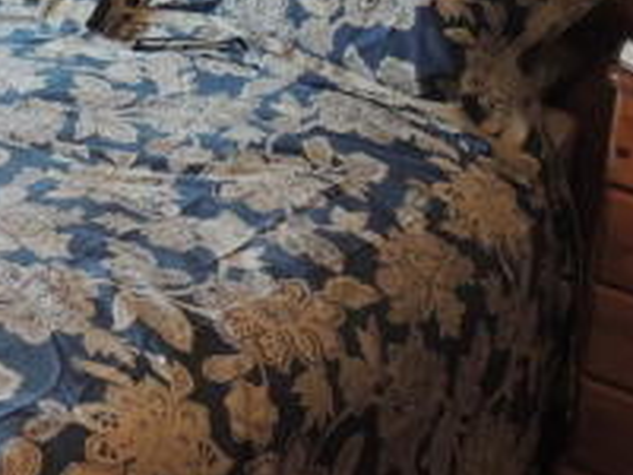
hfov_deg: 26.3
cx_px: -5
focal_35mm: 70
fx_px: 1280
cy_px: -11
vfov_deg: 20.3
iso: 320
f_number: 3
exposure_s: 1/30
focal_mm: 4.3
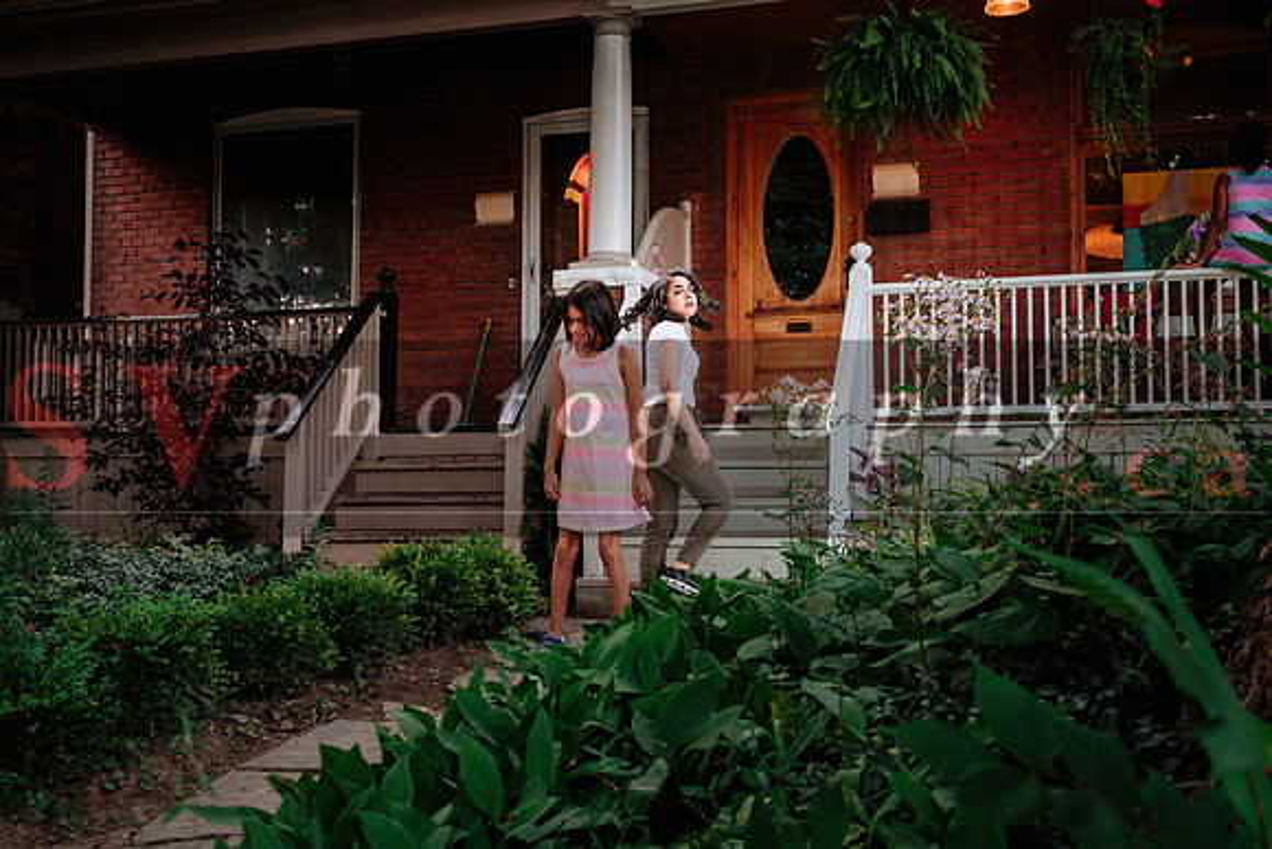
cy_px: 424
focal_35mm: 37
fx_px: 1298
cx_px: 636
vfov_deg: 36.2
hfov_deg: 52.2
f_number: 4
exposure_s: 1/200
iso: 800
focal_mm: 24
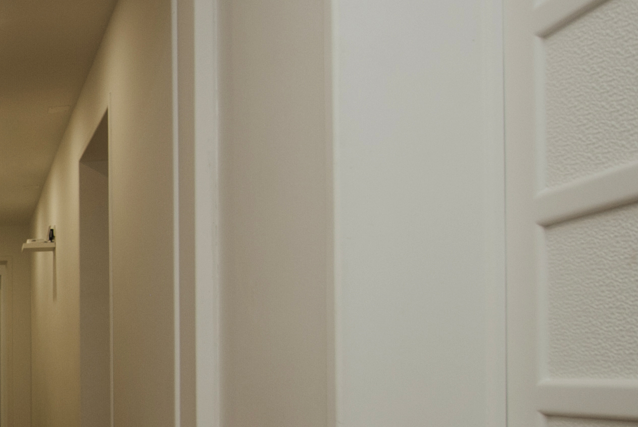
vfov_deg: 28.7
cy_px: 343
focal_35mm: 46
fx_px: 816
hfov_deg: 29.8
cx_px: -267
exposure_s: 1/8
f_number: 5.6
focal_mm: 10
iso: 100
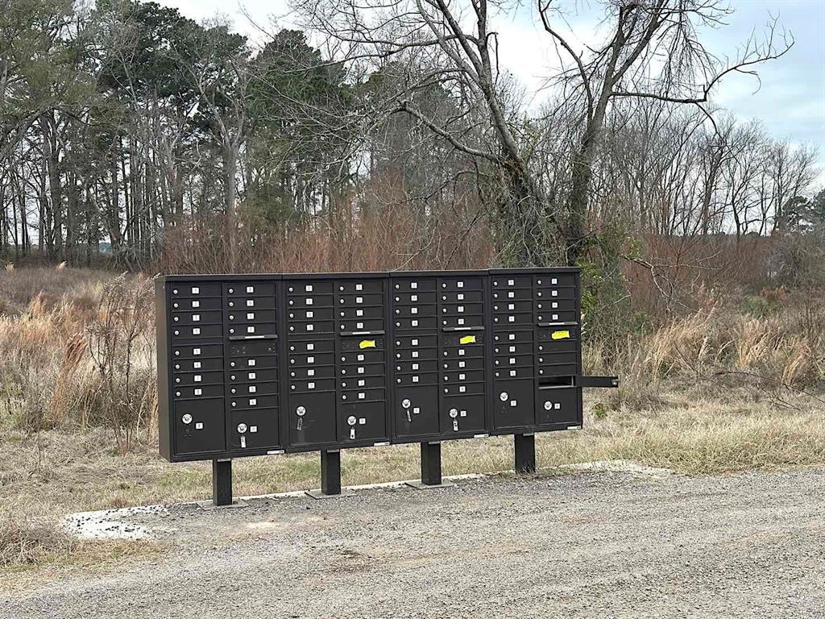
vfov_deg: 30.3
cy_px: 310
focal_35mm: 48
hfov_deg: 39.7
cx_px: 412
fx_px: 1144
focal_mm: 6.86
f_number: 1.78
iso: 64
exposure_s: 1/172
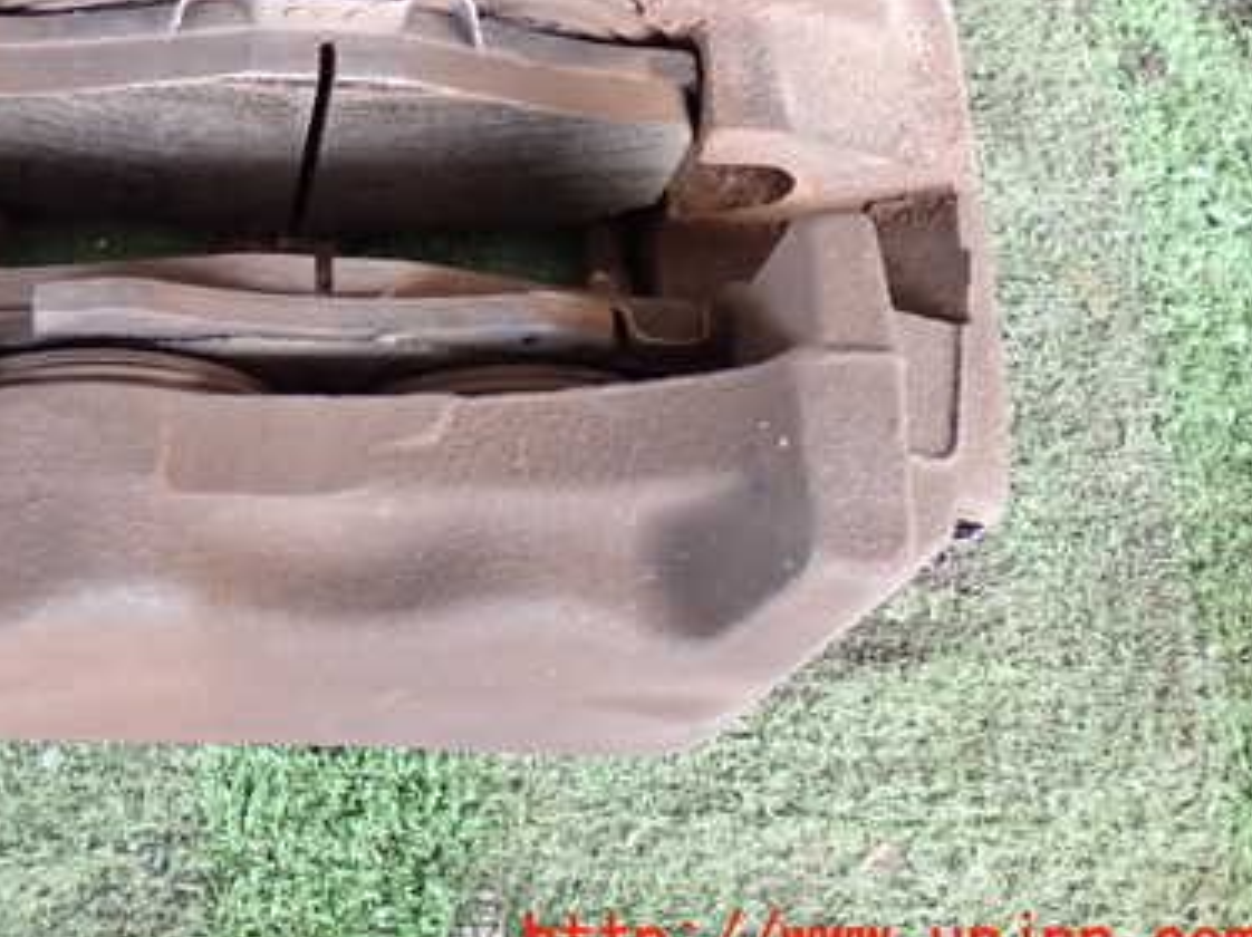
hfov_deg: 31.0
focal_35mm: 61
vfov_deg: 23.8
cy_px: 234
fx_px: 2205
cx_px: 275
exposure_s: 1/40
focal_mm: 6.83
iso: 500
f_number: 2.7
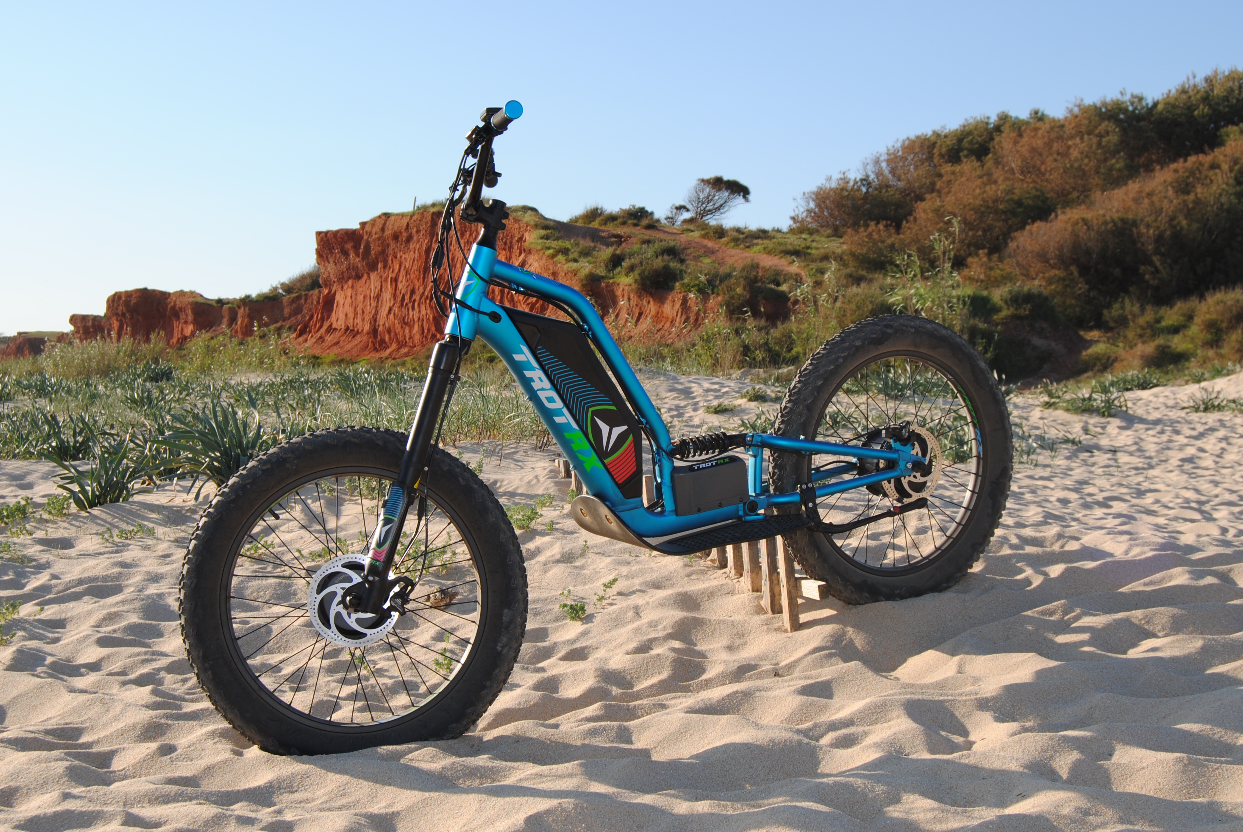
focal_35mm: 55
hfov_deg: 36.2
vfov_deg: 24.7
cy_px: 377
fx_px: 1901
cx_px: 615
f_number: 9
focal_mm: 32
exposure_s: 1/200
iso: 100
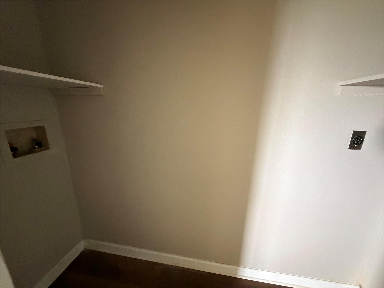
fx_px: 155
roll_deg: -0.2
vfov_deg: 85.7
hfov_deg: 102.1
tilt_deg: -13.9
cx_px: 192
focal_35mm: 14
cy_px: 144
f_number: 2.2
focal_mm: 2.22
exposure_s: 1/60
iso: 1250
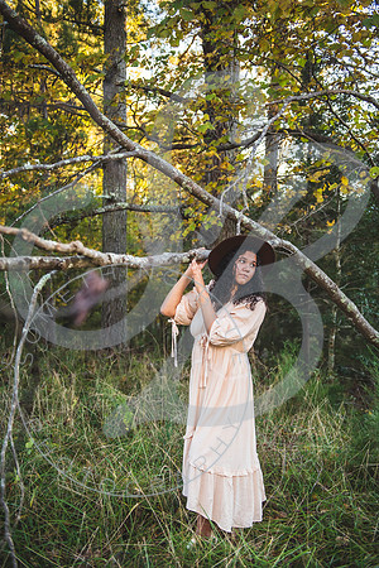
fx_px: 568
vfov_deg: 53.1
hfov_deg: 36.9
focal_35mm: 36
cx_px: 190
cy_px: 284
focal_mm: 36
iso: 200
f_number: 2.8
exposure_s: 1/250
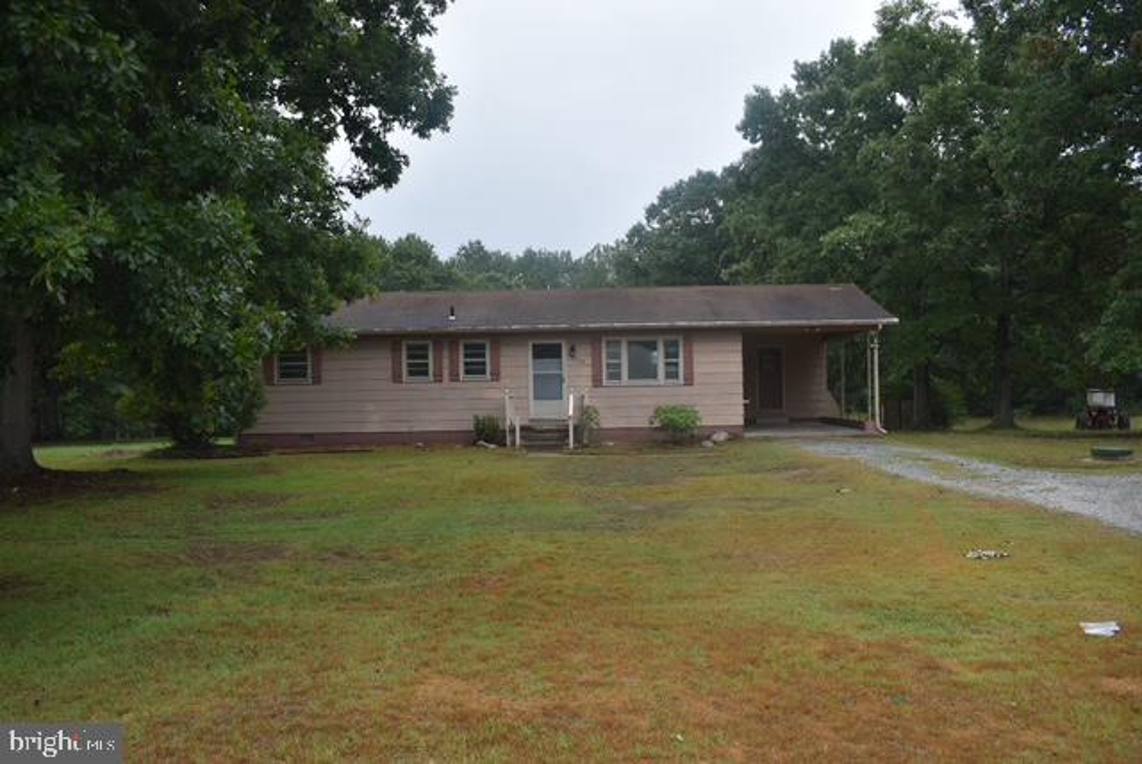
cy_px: 382
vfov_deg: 43.7
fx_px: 953
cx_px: 571
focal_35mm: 30
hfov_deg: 61.9
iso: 100
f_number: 5
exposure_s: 1/200
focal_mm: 20
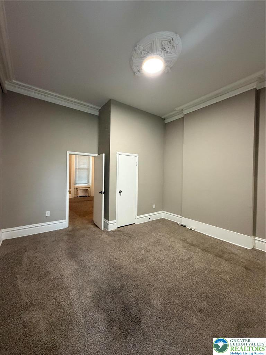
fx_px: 143
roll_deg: -1.0
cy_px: 178
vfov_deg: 102.1
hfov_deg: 85.7
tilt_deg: -0.5
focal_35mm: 14
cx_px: 133
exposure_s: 1/60
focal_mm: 2.22
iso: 500
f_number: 2.2
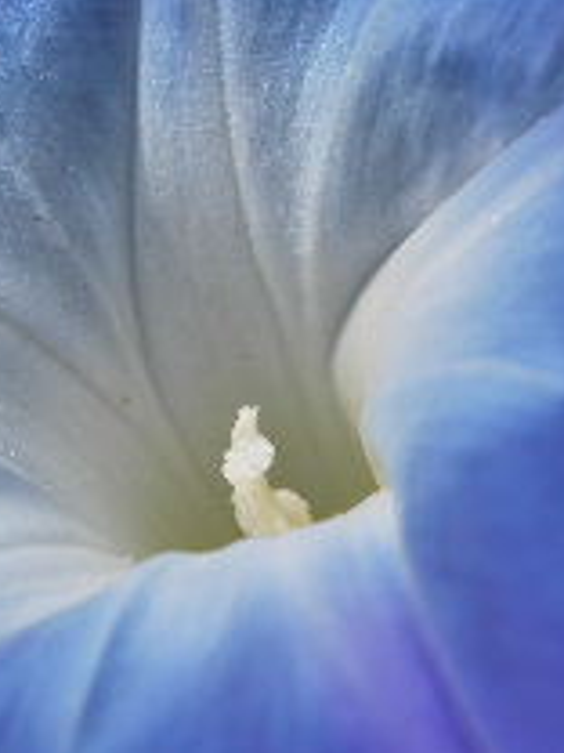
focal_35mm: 160
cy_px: 454
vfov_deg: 12.3
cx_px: 210
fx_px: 3476
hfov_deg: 9.3
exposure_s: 1/250
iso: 100
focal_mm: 46
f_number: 8
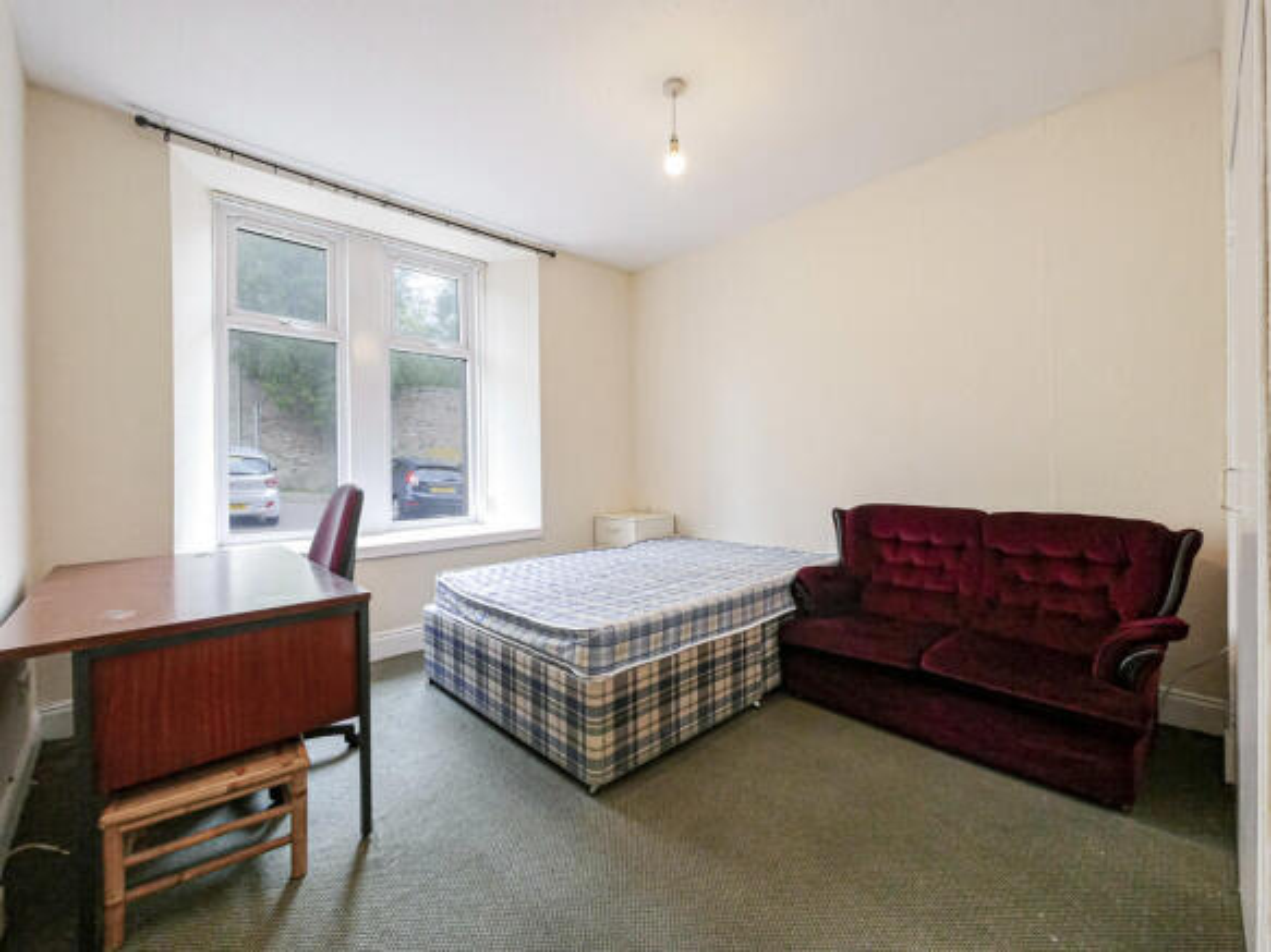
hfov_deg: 102.1
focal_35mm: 14
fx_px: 514
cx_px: 636
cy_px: 476
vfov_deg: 85.7
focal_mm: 7
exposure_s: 1/125
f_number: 4
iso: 2500
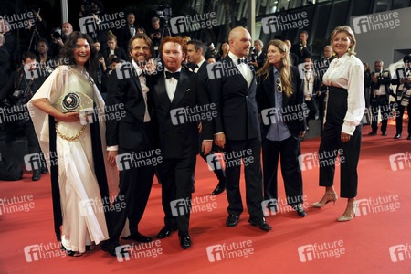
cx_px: 206
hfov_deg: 55.8
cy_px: 137
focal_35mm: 34
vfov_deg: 38.9
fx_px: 388
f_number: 3.8
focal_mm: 34
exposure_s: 1/250
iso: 1250
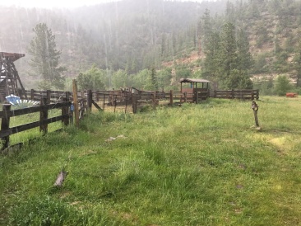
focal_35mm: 29
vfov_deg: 48.2
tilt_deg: -5.7
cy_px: 113
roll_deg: +1.7
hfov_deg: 61.7
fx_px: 252
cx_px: 150
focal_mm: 4.15
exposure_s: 1/30
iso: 80
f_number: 2.2
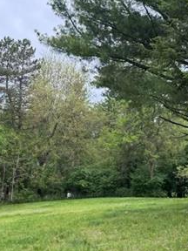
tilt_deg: -6.5
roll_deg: -3.6
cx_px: 47
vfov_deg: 29.2
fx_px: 463
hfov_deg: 22.7
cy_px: 220
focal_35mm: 64
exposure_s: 1/702
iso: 100
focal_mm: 6.76
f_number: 1.78
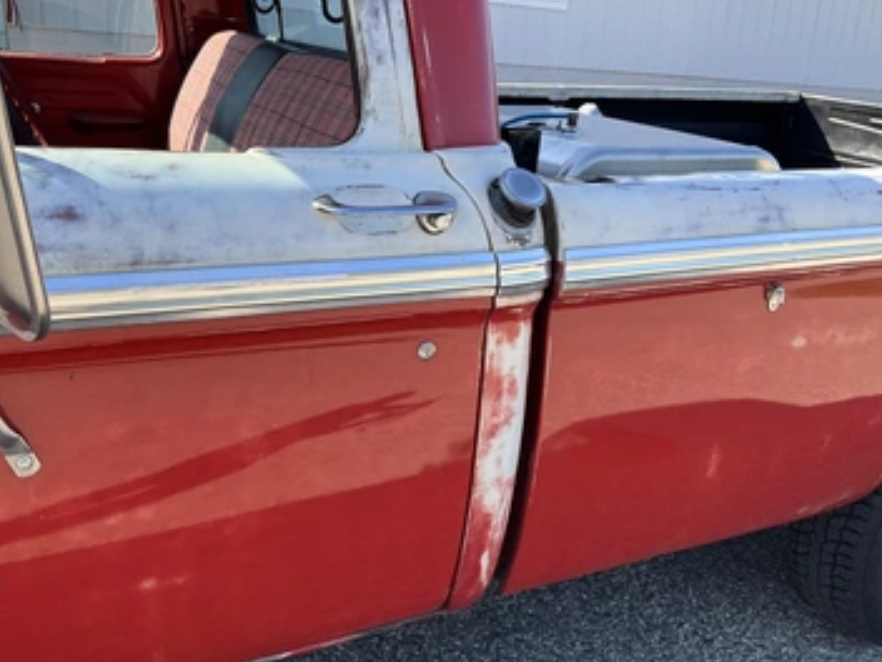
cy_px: 328
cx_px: 408
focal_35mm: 33
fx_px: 841
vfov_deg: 42.9
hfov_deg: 55.3
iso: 25
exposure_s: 1/486
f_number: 1.8
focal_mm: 3
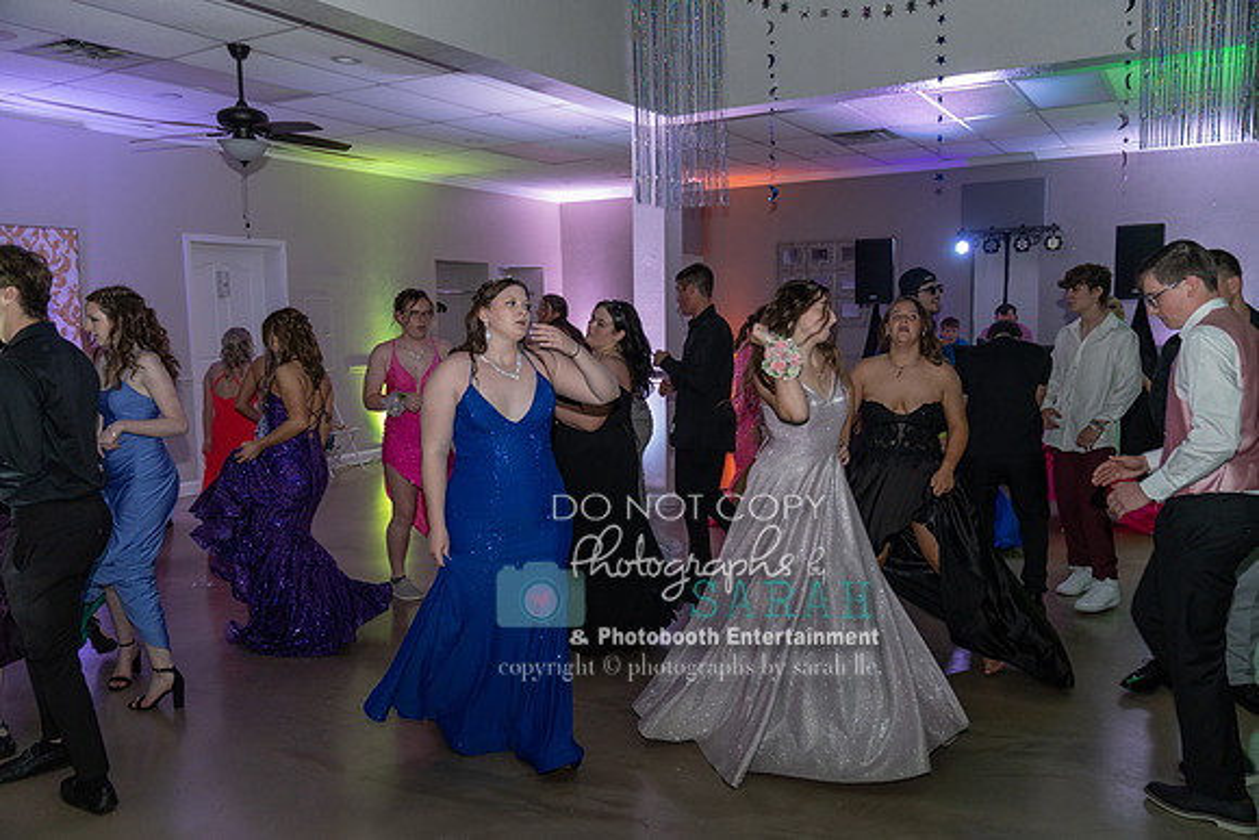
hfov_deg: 65.5
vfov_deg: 46.4
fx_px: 979
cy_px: 420
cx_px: 630
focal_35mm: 28
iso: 1250
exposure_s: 1/200
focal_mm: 28
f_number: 2.8
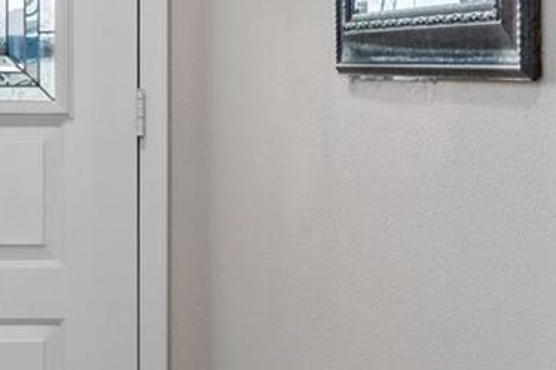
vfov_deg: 14.4
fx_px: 1451
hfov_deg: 20.7
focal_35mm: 94
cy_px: 33
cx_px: -56
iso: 320
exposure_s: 1/10
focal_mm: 22
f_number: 8
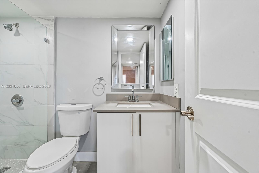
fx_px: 101
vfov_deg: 81.2
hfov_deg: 104.3
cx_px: 130
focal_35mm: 14
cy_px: 86
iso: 200
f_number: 7.1
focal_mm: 14
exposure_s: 1/13
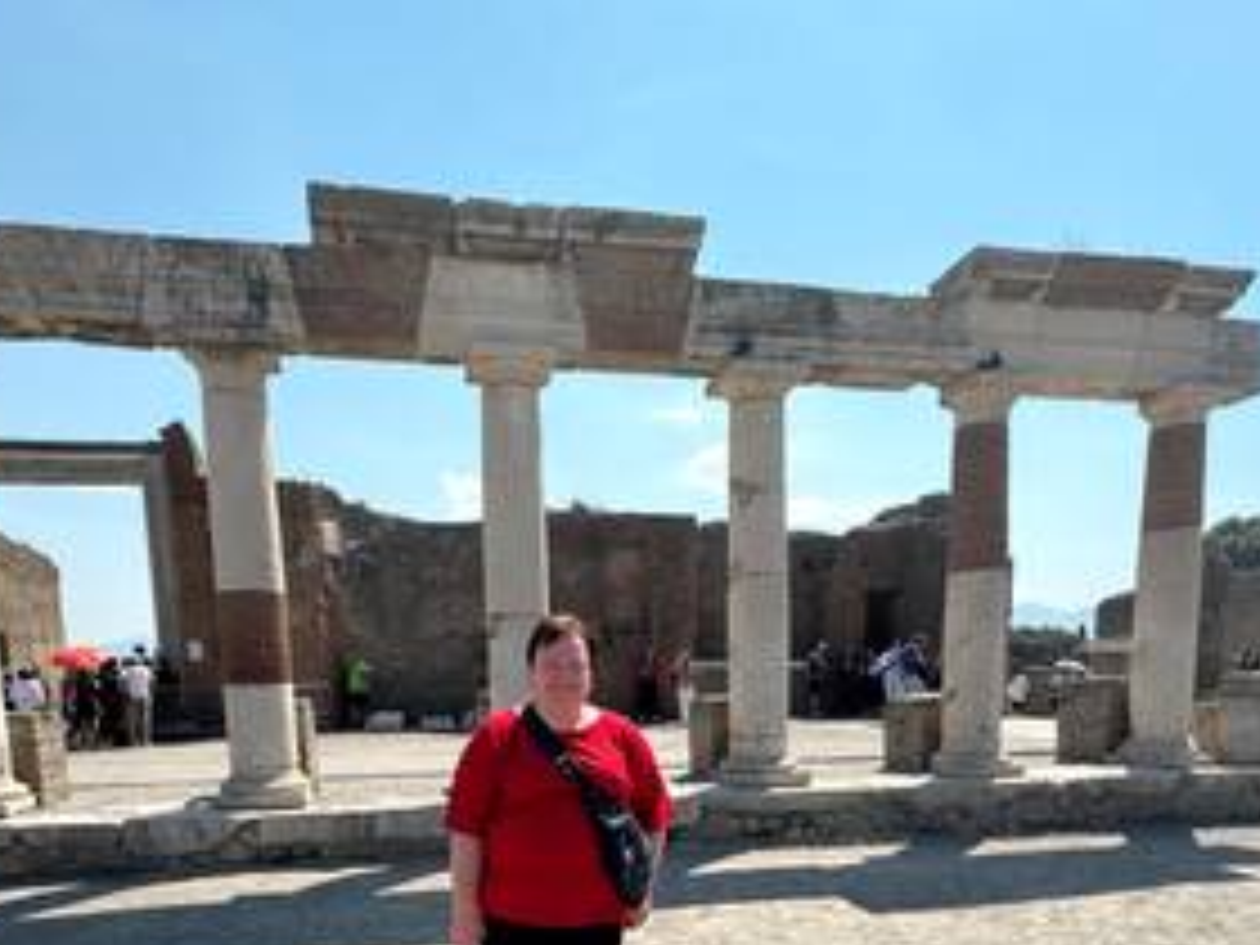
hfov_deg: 71.5
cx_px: 580
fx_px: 874
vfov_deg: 51.9
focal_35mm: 24
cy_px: 801
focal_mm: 2.22
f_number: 2.2
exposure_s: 1/1887
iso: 40
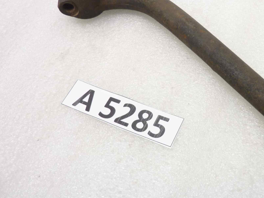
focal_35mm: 40
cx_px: 197
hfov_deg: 45.2
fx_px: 305
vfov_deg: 35.9
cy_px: 84
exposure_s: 1/13
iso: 80
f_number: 3.3
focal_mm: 4.1
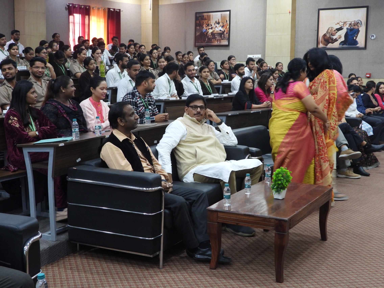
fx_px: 555
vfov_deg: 29.1
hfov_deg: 38.2
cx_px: 192
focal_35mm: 50
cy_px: 144
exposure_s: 1/20
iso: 400
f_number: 3.2
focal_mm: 9
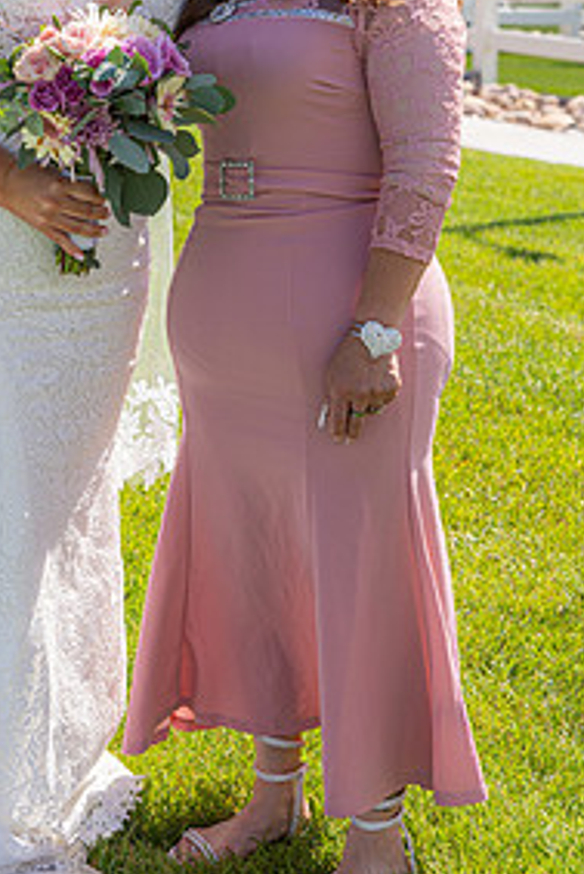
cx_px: 127
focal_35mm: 89
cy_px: 300
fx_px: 2163
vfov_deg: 22.8
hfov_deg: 15.3
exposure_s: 1/400
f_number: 4.5
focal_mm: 56
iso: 100
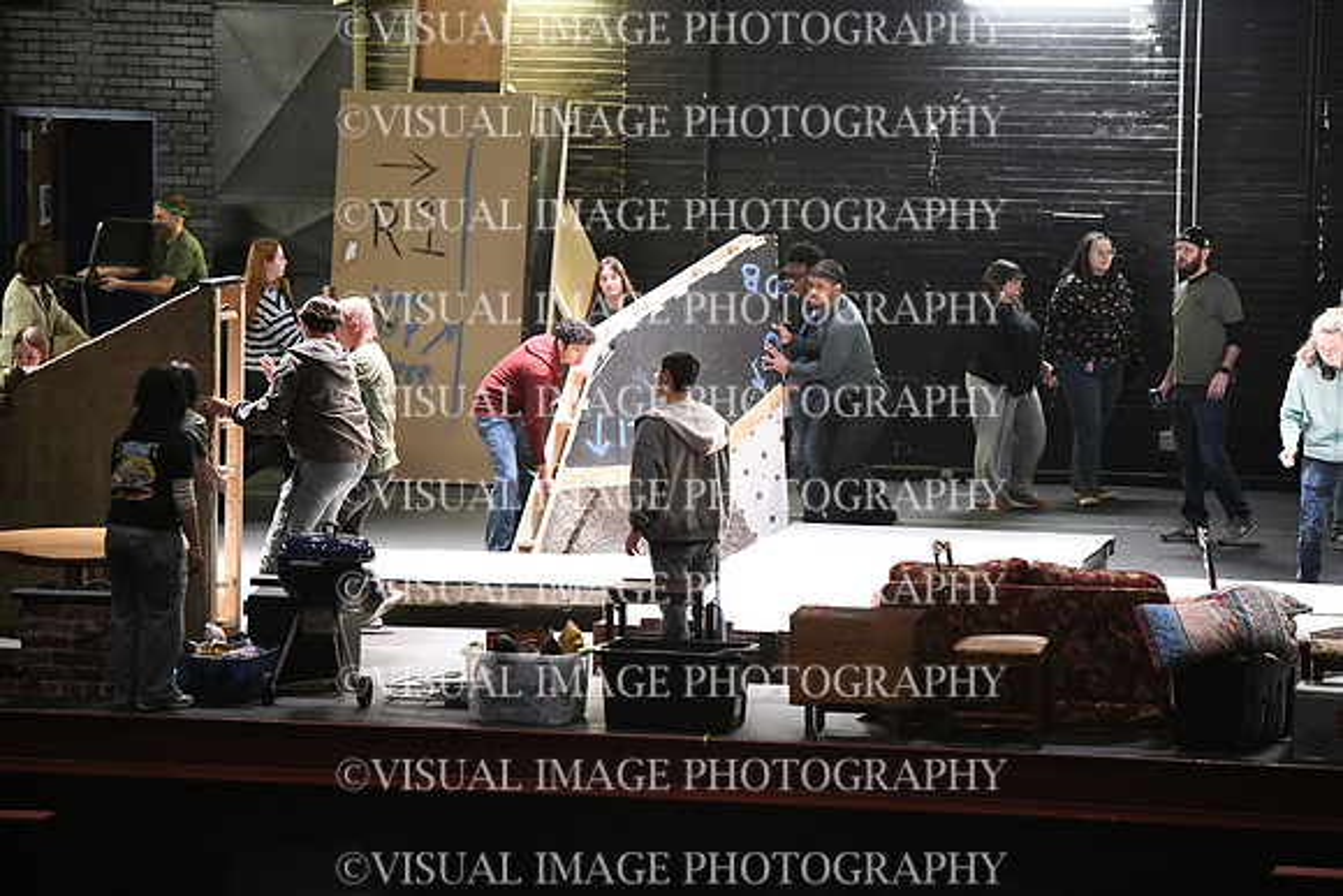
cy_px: 448
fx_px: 7463
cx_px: 672
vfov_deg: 6.9
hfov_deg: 10.3
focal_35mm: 200
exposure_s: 1/200
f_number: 2.8
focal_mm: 200
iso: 12800
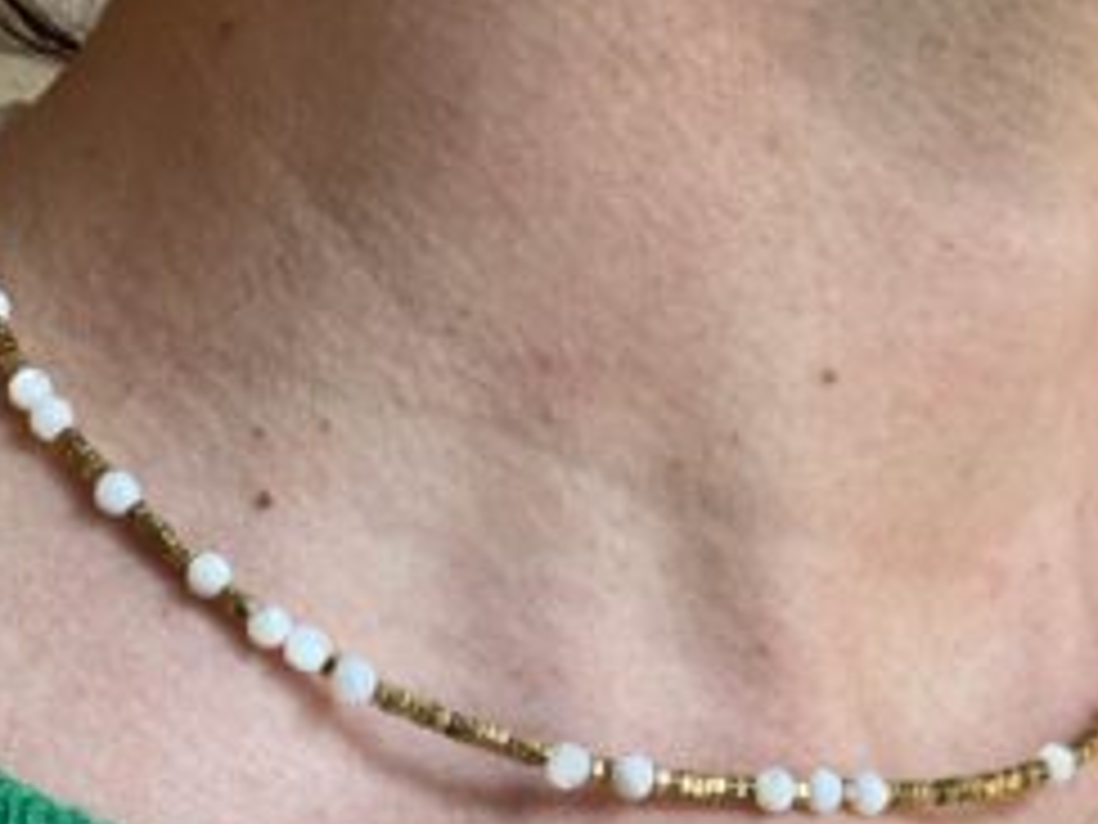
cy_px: 696
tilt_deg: -10.0
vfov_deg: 16.1
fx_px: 2886
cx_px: 594
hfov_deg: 21.5
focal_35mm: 91
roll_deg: +2.4
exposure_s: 1/111
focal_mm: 6
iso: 100
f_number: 2
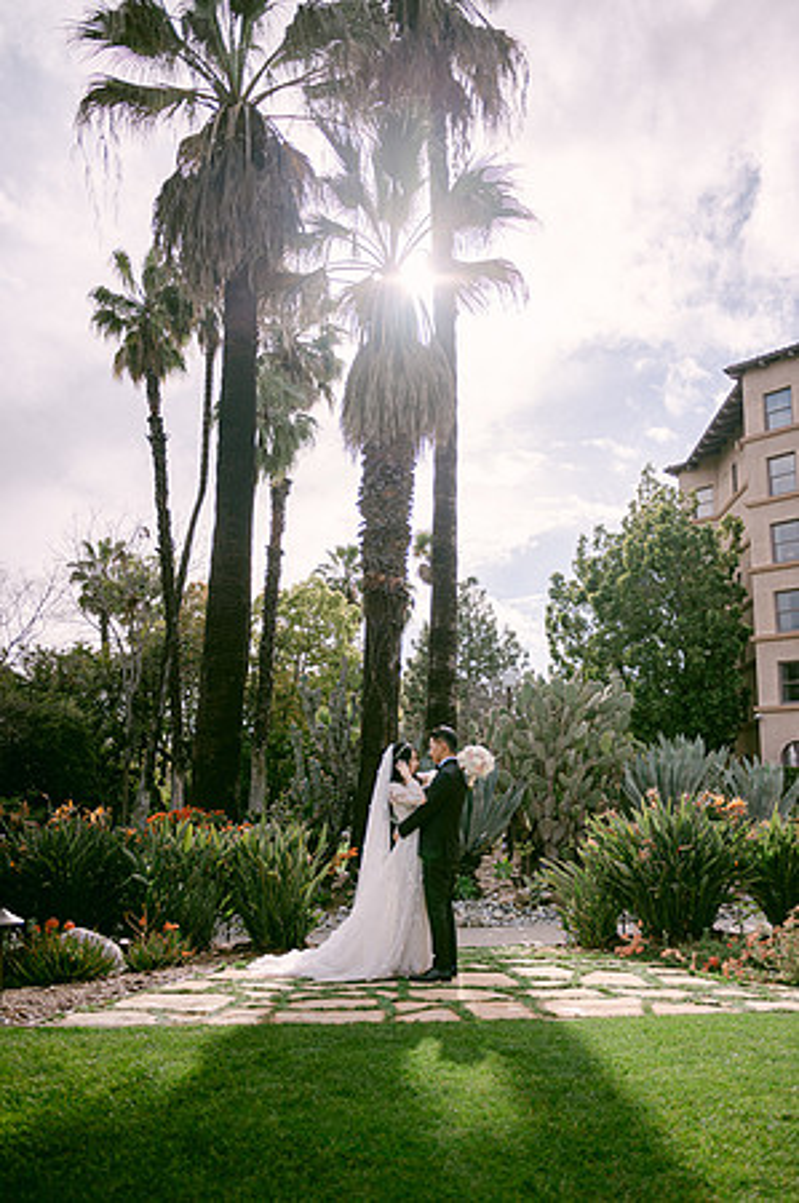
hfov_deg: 46.3
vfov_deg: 65.5
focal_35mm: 28
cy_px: 602
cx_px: 400
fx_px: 934
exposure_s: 1/3200
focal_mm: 28
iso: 100
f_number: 2.8
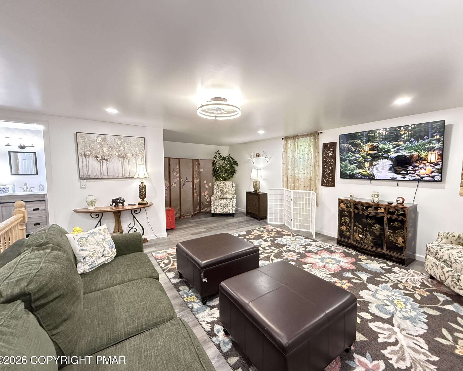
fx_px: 206
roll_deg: +0.3
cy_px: 187
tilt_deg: -4.7
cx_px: 249
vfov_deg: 84.0
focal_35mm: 15
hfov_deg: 96.6
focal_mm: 2.22
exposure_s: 1/60
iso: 800
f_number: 2.2
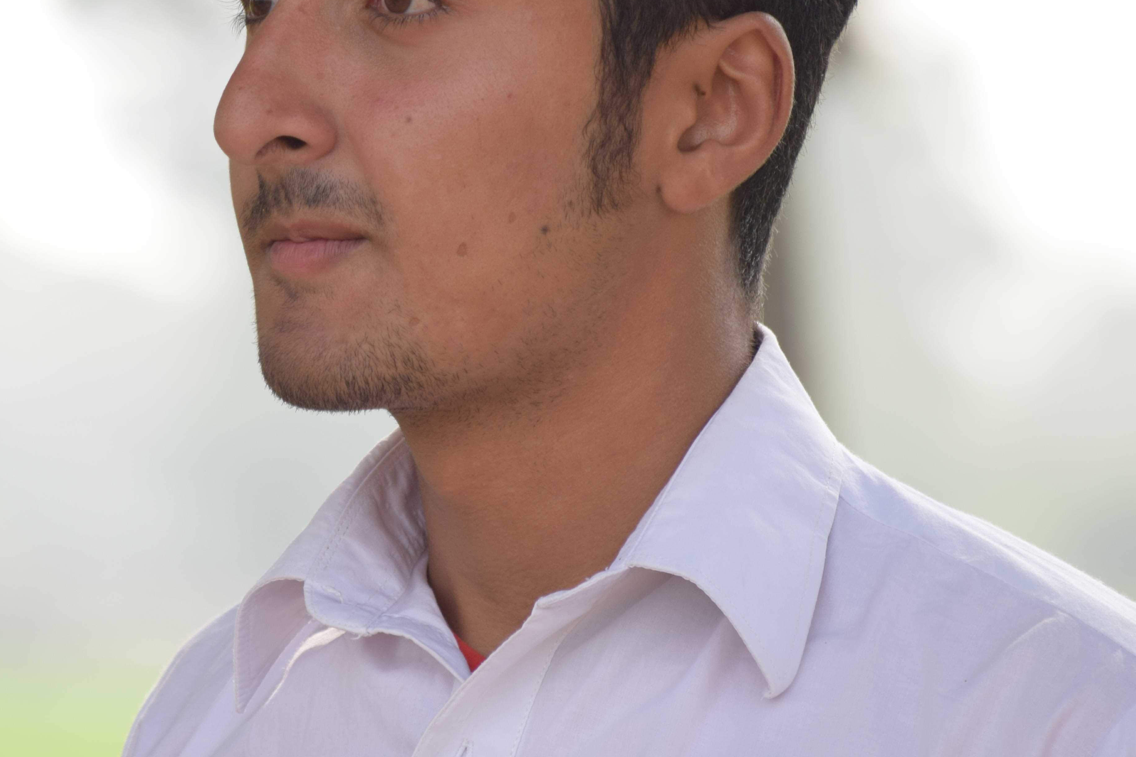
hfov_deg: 4.2
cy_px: 302
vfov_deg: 2.8
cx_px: 287
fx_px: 15462
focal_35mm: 490
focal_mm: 200
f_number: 5.6
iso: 200
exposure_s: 1/250
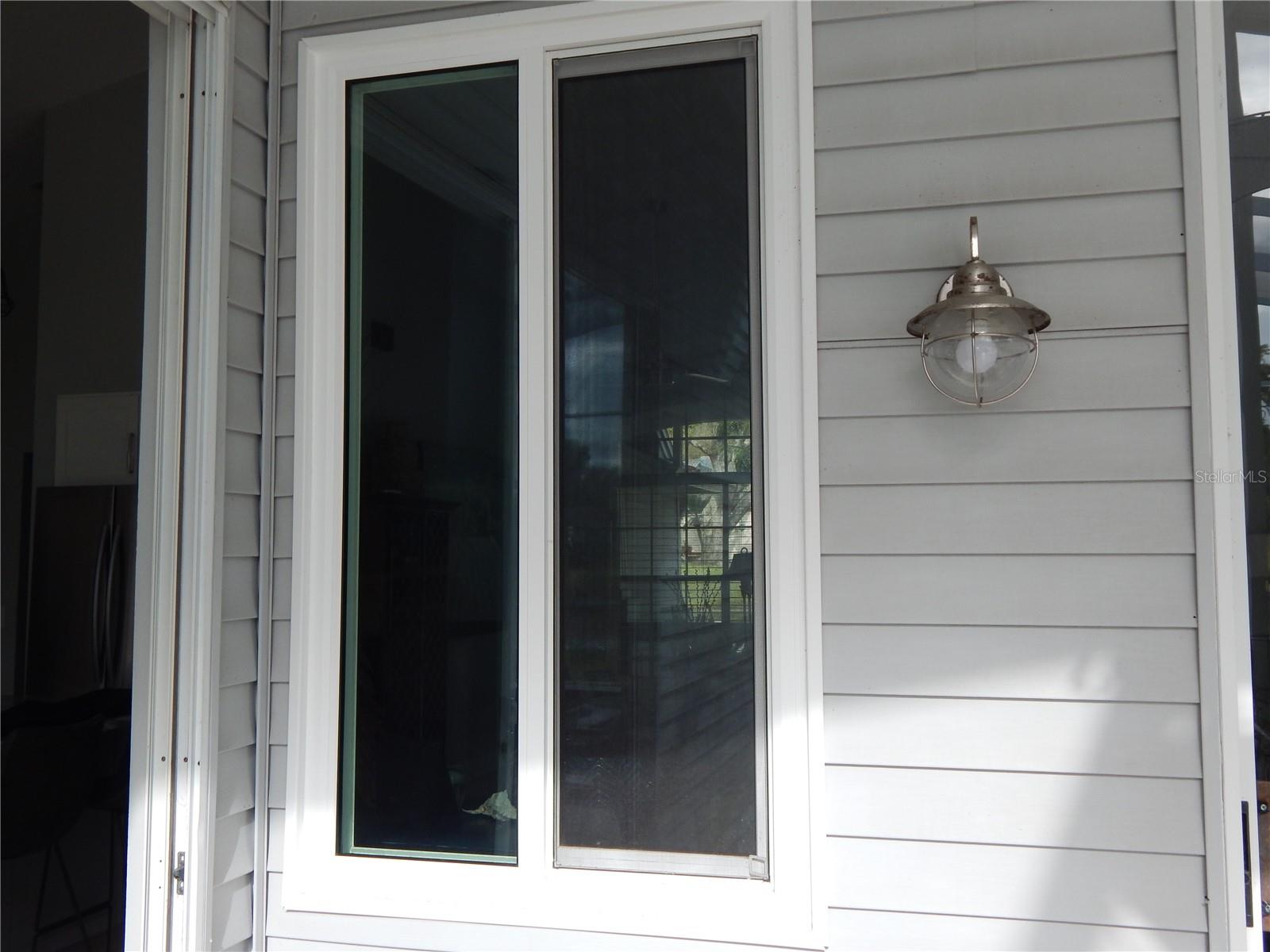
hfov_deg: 54.0
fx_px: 1247
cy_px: 476
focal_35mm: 34
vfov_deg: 41.8
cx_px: 635
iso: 125
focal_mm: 6.1
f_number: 3.3
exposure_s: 1/320
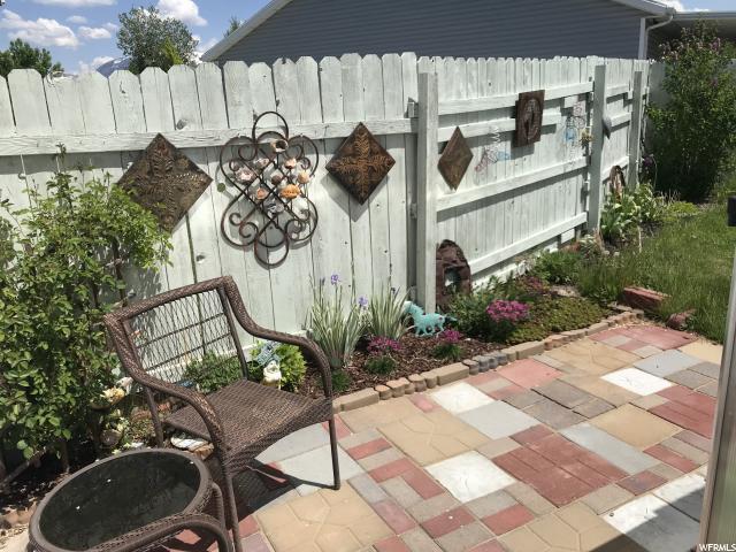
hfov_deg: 63.4
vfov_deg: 49.7
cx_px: 368
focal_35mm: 28
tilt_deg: -14.9
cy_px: 276
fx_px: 595
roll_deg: +2.2
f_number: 1.8
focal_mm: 3.99
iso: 20
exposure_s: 1/3831
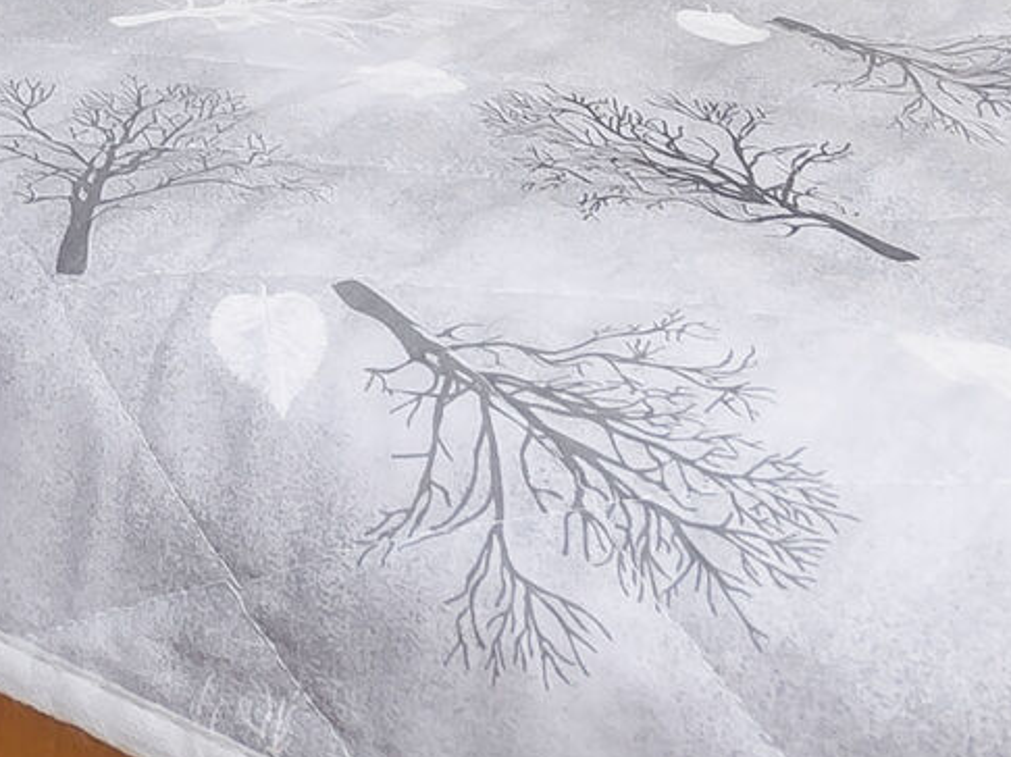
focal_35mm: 83
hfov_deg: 20.2
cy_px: -912
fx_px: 2423
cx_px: -512
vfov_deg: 13.9
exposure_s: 1/125
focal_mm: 10
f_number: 7.1
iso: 100
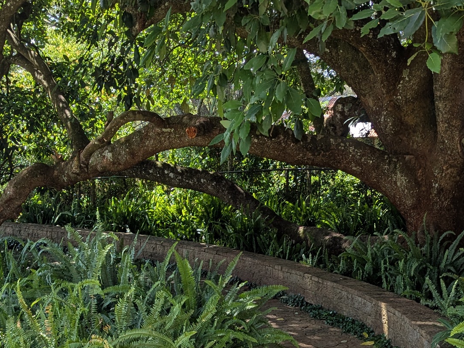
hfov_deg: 33.7
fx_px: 764
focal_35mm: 57
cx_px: 198
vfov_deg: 25.3
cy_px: 269
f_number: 1.85
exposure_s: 1/380
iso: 47
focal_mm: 6.81
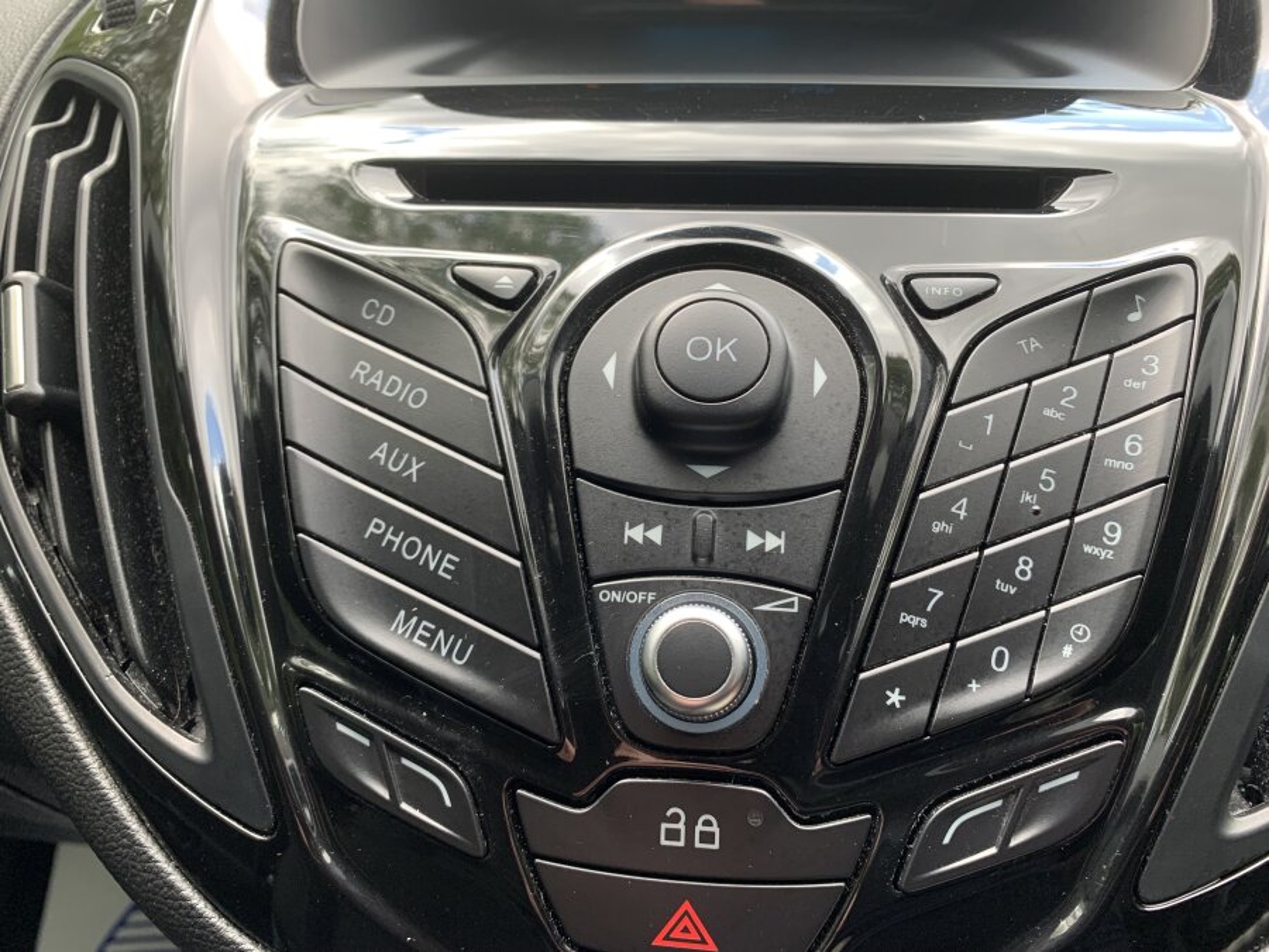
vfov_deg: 53.1
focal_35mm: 26
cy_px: 476
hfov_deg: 67.3
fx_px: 953
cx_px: 634
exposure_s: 1/106
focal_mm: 4.25
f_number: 1.8
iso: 100
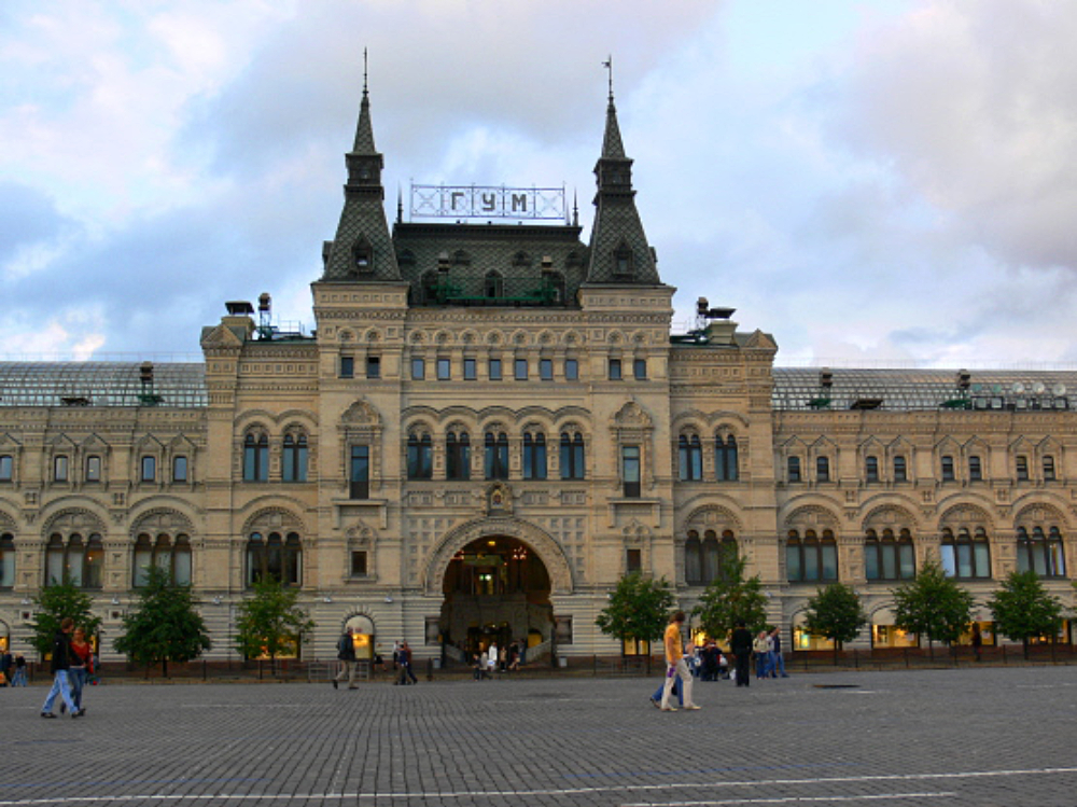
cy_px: 404
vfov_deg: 35.9
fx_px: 1244
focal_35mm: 40
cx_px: 538
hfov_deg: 46.8
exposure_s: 1/60
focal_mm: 8.5
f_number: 4
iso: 80
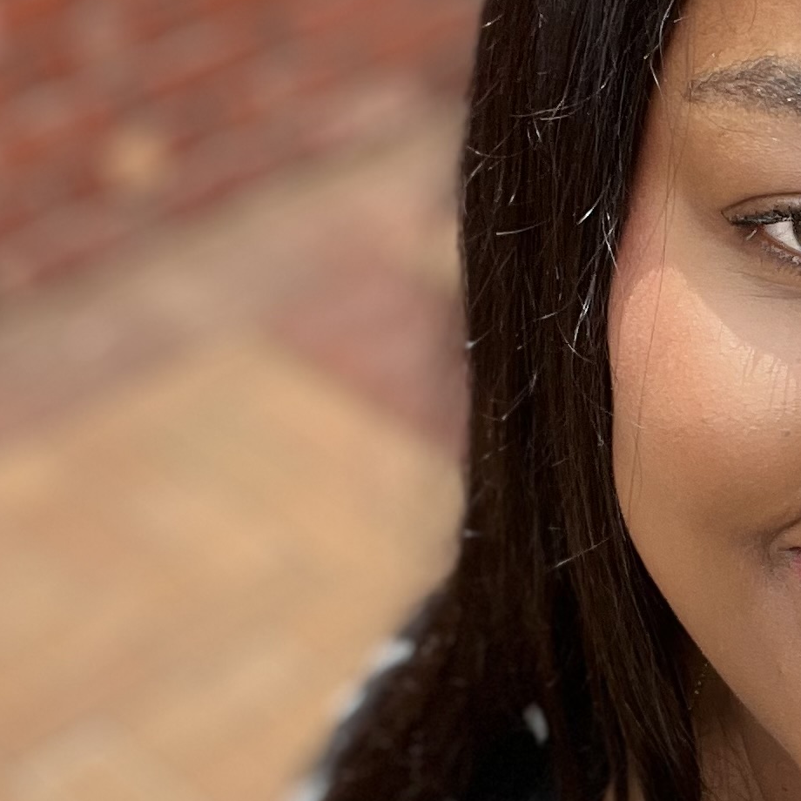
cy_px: 603
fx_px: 2330
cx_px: 972
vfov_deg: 19.4
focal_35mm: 89
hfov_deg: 18.4
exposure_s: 1/217
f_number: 2.2
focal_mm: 2.71
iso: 32
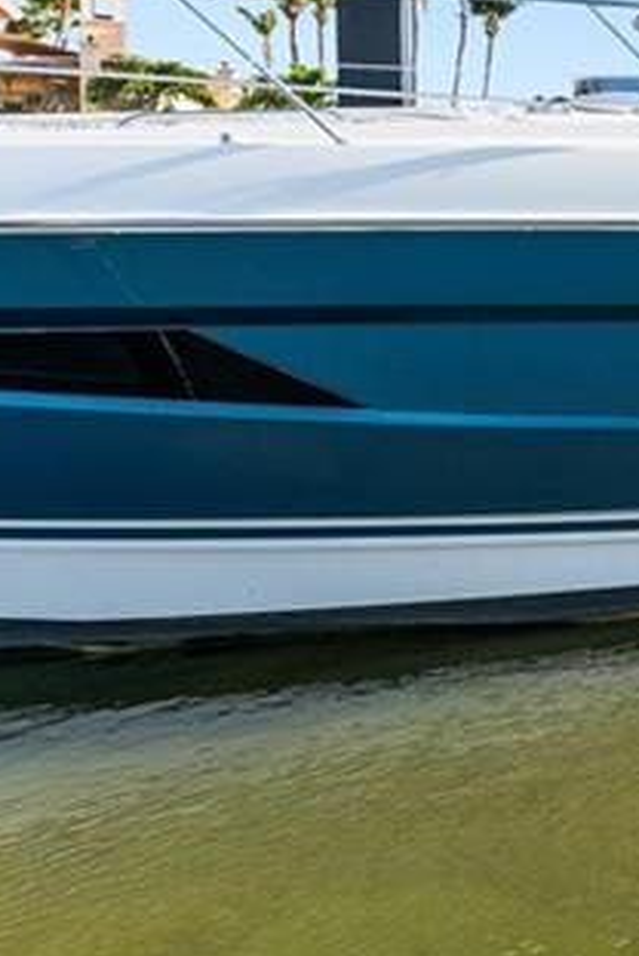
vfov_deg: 39.7
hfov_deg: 15.1
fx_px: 1292
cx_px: 1545
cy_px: 269
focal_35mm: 49
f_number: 8
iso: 400
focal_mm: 14.8
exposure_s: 1/250
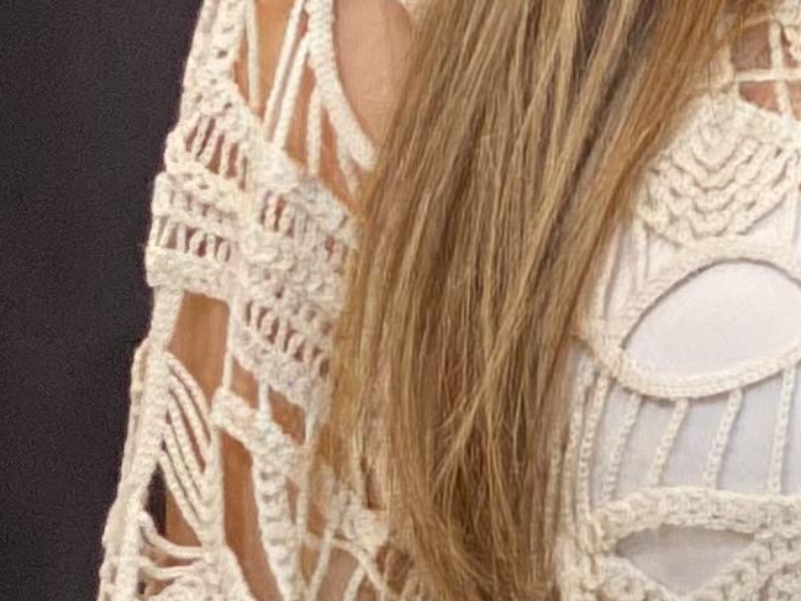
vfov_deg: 4.6
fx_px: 7475
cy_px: 592
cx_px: 1181
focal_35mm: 323
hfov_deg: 6.1
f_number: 2
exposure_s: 1/100
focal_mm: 6
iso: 100
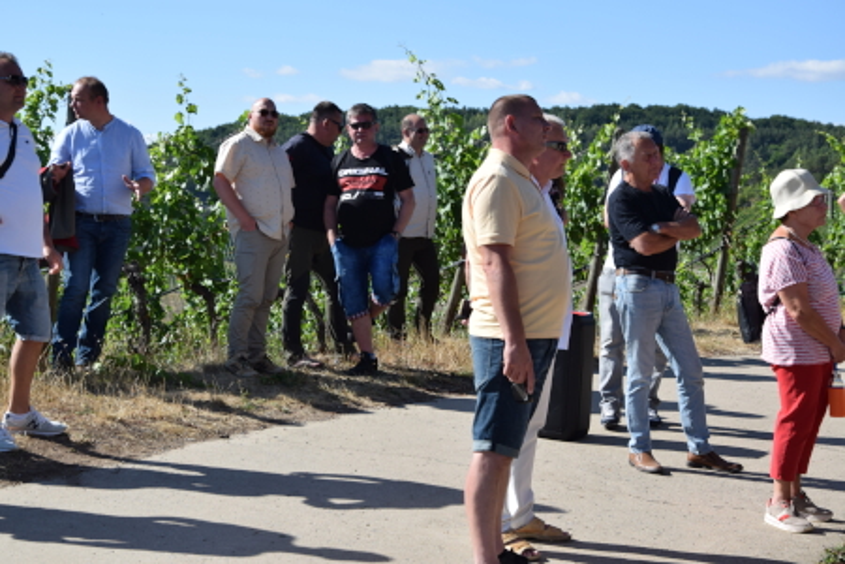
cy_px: 282
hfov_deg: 28.1
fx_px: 1690
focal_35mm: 72
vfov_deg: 18.9
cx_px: 422
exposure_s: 1/200
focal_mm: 48
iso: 100
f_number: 8
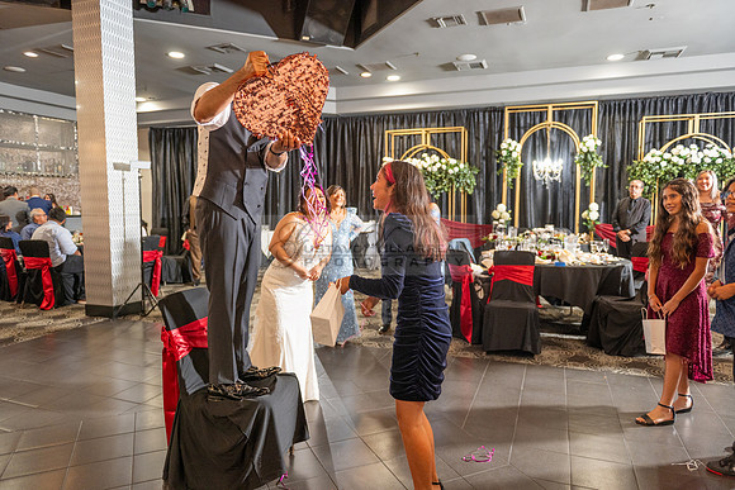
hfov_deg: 73.7
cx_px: 368
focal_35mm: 24
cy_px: 245
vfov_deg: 53.2
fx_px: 490
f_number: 2.8
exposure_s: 1/125
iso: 800
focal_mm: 24
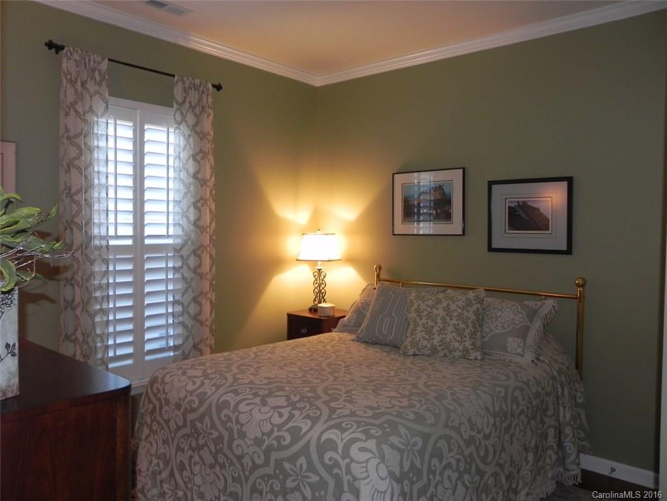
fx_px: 559
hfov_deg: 61.7
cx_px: 334
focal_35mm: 29
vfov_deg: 48.2
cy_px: 250
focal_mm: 5.2
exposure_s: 1/30
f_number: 2.8
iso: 200
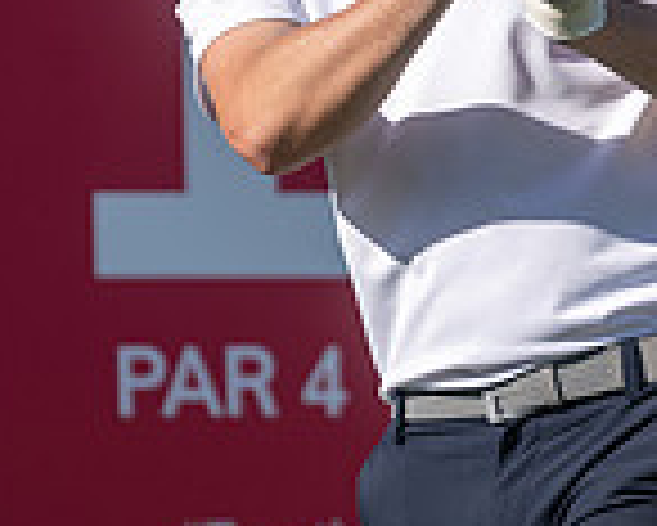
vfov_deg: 1.2
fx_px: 25295
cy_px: -450
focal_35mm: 1300
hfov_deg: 1.5
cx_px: 362
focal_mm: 300
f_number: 4
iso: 200
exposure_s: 1/2000
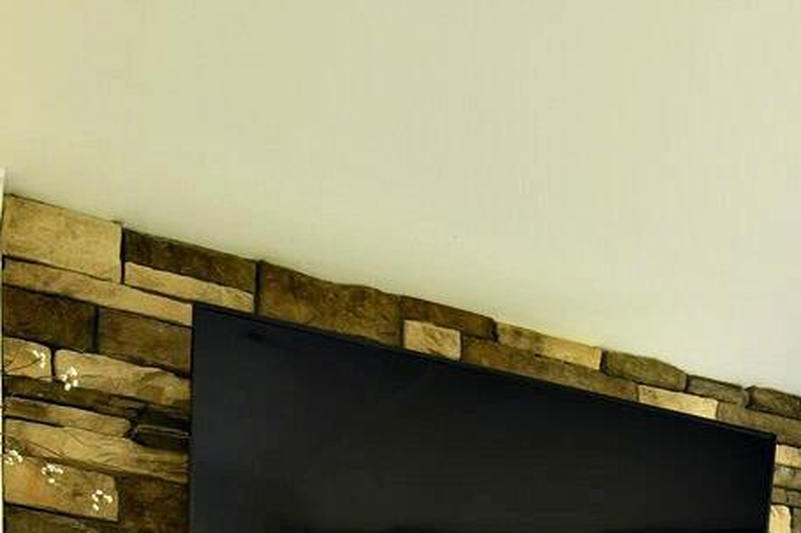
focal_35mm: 63
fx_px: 1401
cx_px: 477
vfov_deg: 16.1
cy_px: 1099
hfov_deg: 31.8
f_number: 2.8
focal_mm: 14
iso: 160
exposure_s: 1/15
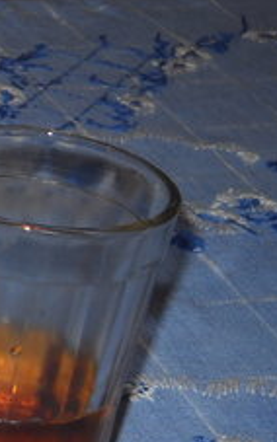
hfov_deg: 7.8
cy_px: 160
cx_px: -447
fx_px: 1847
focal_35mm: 153
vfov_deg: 13.7
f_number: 3.1
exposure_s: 1/30
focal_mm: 6.72
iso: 64
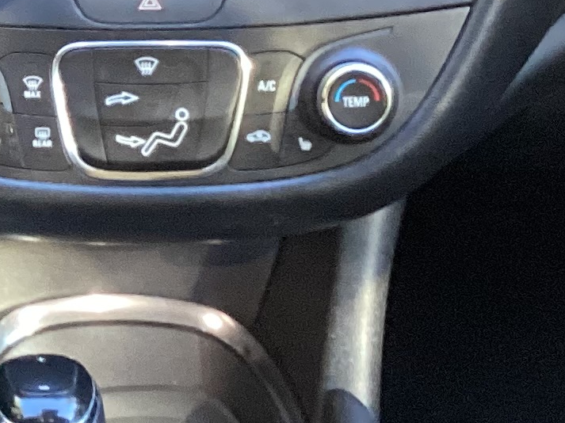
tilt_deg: -34.6
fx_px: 2317
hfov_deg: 13.5
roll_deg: +0.5
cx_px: -120
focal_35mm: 142
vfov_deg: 10.4
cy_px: 109
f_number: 2.4
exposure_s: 1/60
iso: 200
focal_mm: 3.3
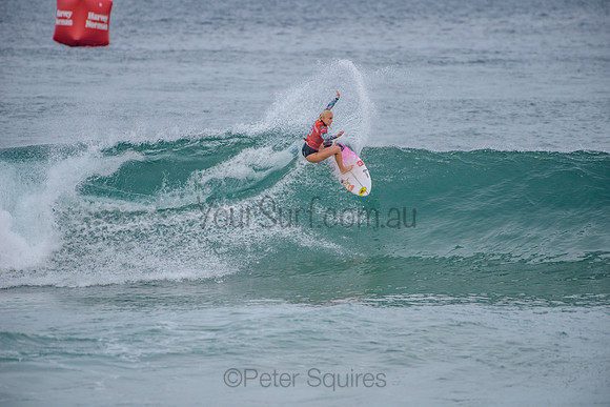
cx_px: 305
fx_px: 8474
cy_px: 204
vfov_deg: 2.8
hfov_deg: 4.1
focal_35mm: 500
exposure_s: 1/2000
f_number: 5.6
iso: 320
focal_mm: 500
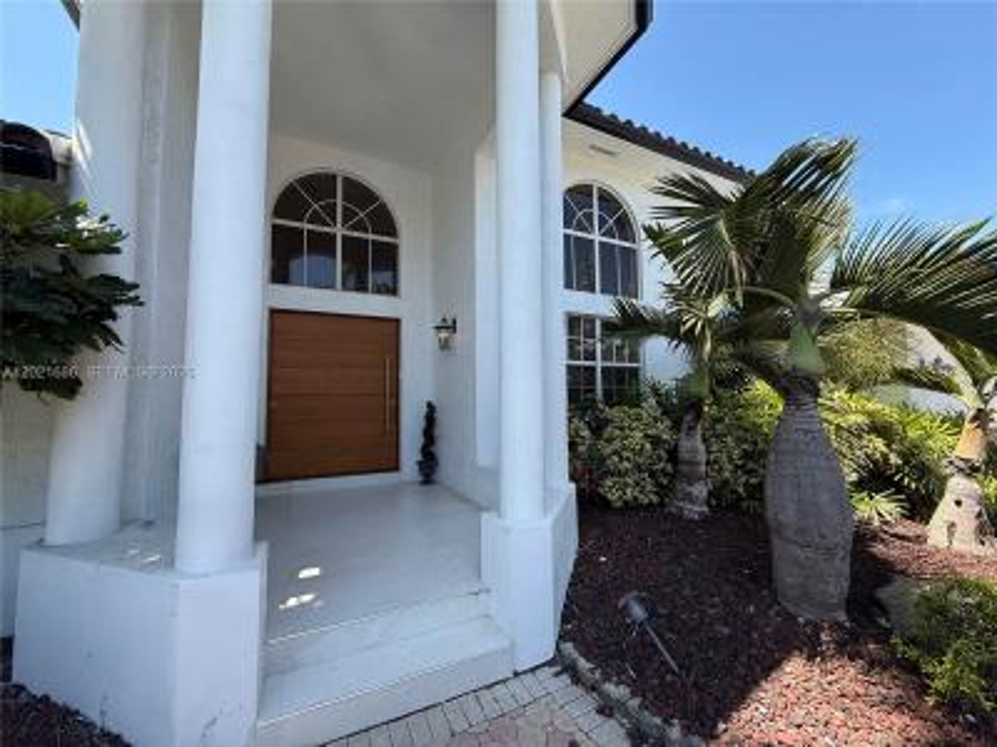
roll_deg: +0.9
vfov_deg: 85.7
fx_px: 403
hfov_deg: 102.1
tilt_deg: +4.4
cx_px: 498
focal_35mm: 14
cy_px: 374
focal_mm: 2.22
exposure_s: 1/430
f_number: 2.2
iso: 50
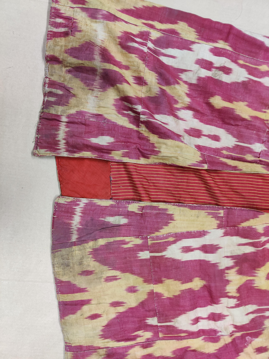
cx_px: 134
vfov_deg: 65.3
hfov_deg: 51.4
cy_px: 180
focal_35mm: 27
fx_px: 280
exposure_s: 1/100
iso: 1250
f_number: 1.65
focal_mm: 4.75
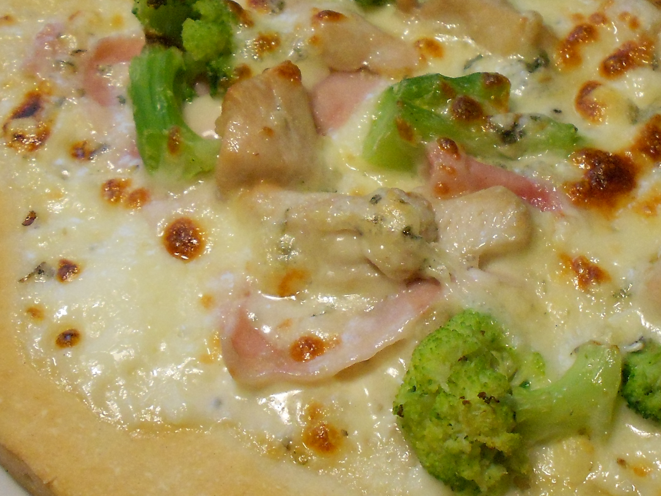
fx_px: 1031
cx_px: 396
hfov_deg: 35.4
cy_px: 249
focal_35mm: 54
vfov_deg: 27.0
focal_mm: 4.6
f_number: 3.2
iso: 400
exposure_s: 1/125
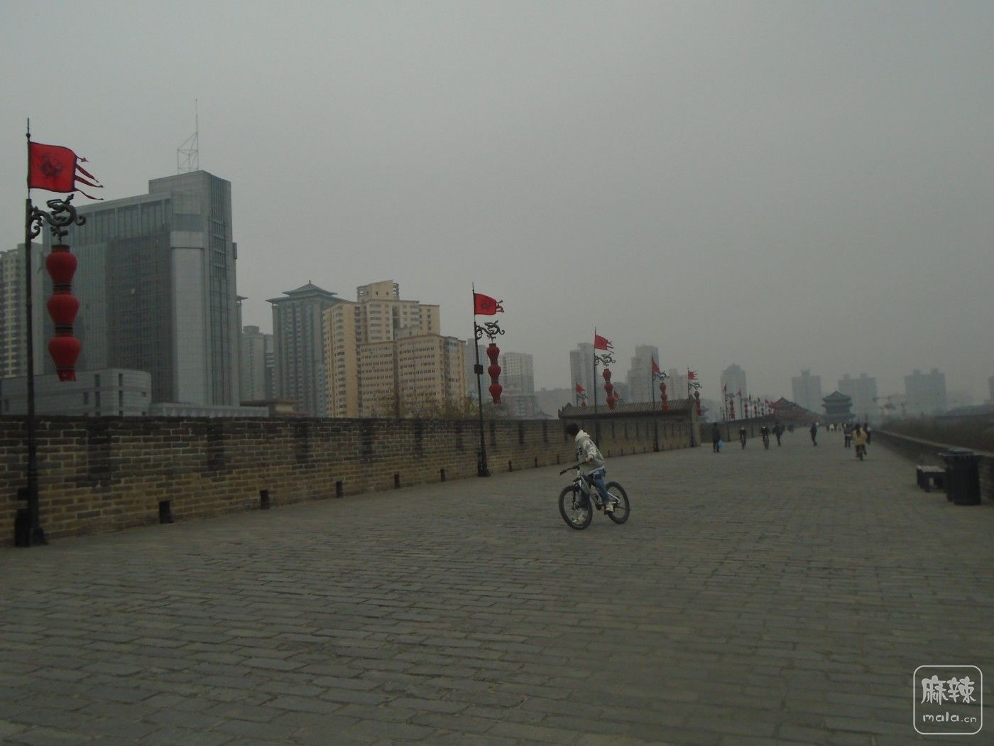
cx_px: 497
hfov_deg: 58.4
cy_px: 373
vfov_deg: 45.4
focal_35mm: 31
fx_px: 890
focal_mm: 5.5
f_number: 3.5
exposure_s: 1/200
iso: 100
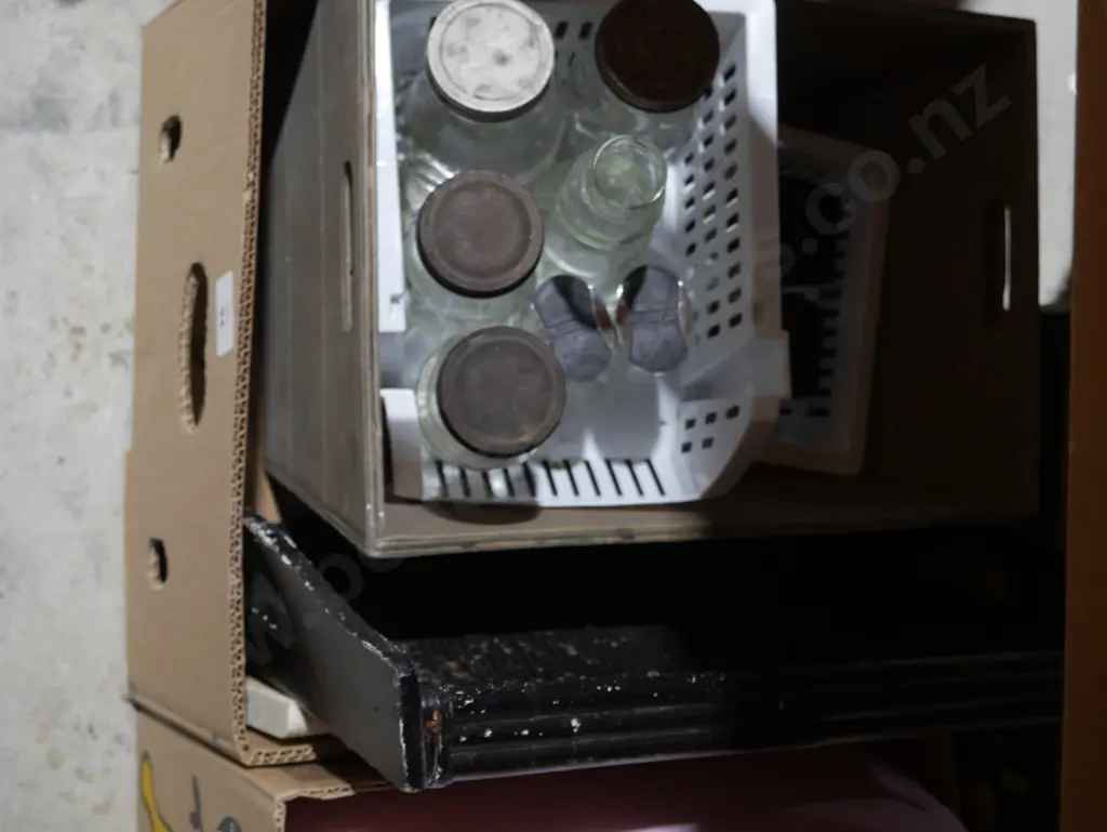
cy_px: 416
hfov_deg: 38.2
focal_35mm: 50
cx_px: 554
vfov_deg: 29.1
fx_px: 1600
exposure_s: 1/60
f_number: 5.3
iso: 1000
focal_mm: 25
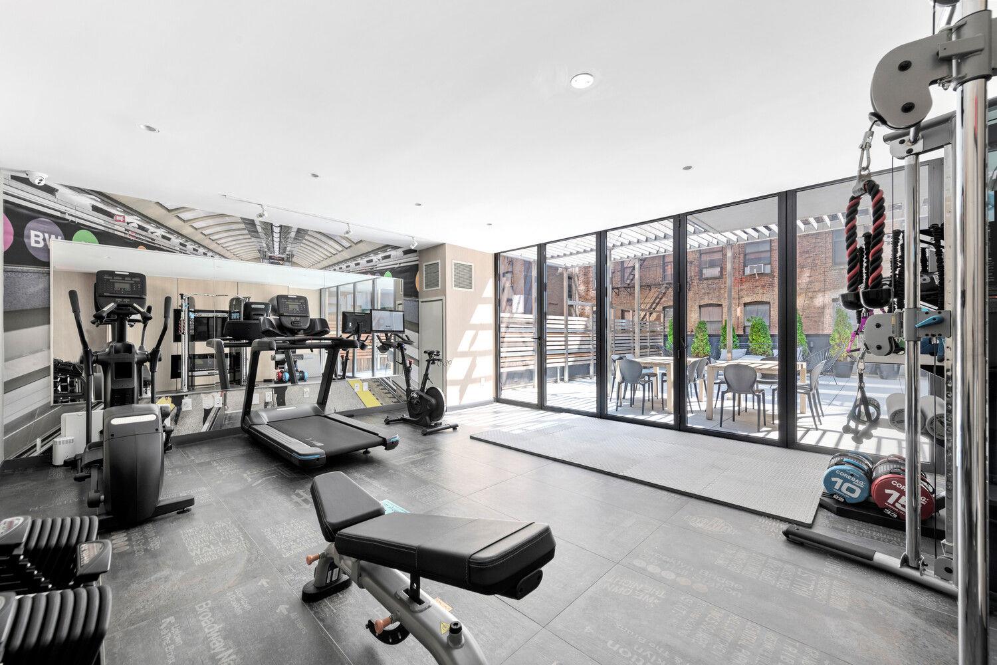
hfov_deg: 104.3
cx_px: 498
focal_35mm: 14
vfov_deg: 81.2
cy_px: 332
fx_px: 388
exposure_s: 1/2.5
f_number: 9
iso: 100
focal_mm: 14
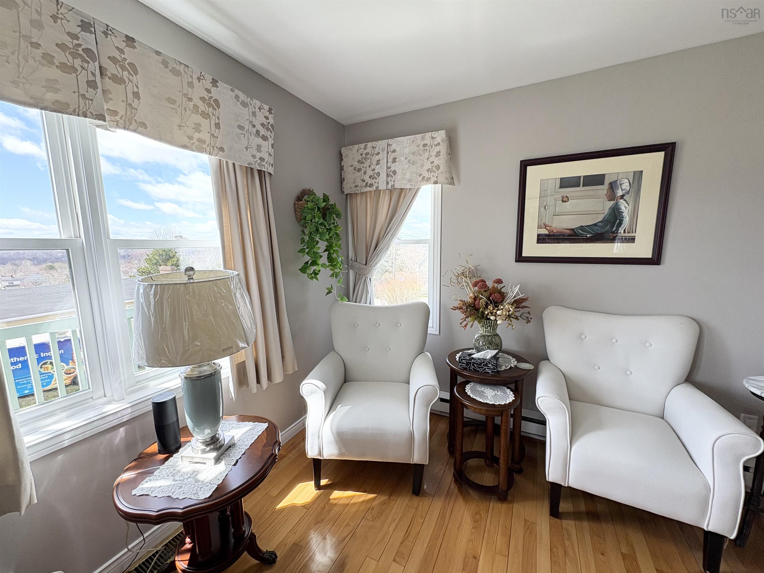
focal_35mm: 14
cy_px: 286
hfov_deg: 102.1
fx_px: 309
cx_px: 382
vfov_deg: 85.7
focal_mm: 2.22
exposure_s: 1/152
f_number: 2.2
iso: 64
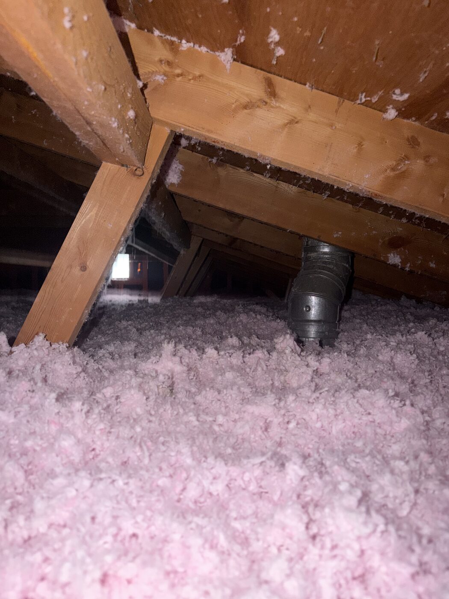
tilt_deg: -2.1
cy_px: 300
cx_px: 224
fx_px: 415
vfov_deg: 71.6
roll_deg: +0.5
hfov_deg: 56.8
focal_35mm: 24
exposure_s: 1/4
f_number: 1.78
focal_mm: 6.76
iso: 50
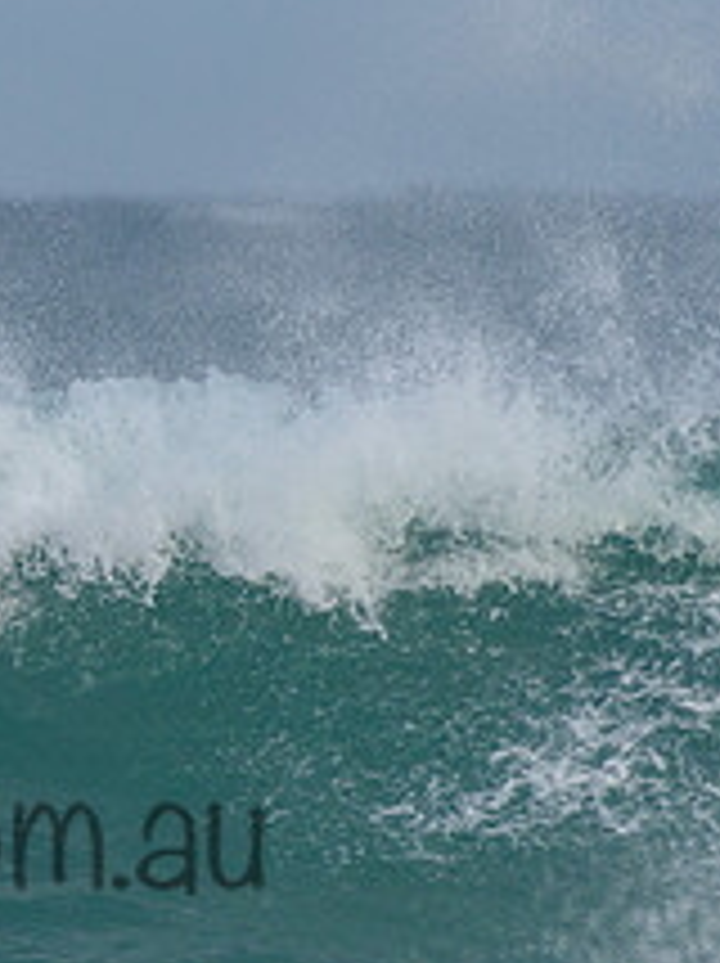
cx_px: -499
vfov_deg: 1.2
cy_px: 595
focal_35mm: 1599
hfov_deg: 0.9
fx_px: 44434
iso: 400
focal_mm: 500
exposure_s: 1/2000
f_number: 5.6
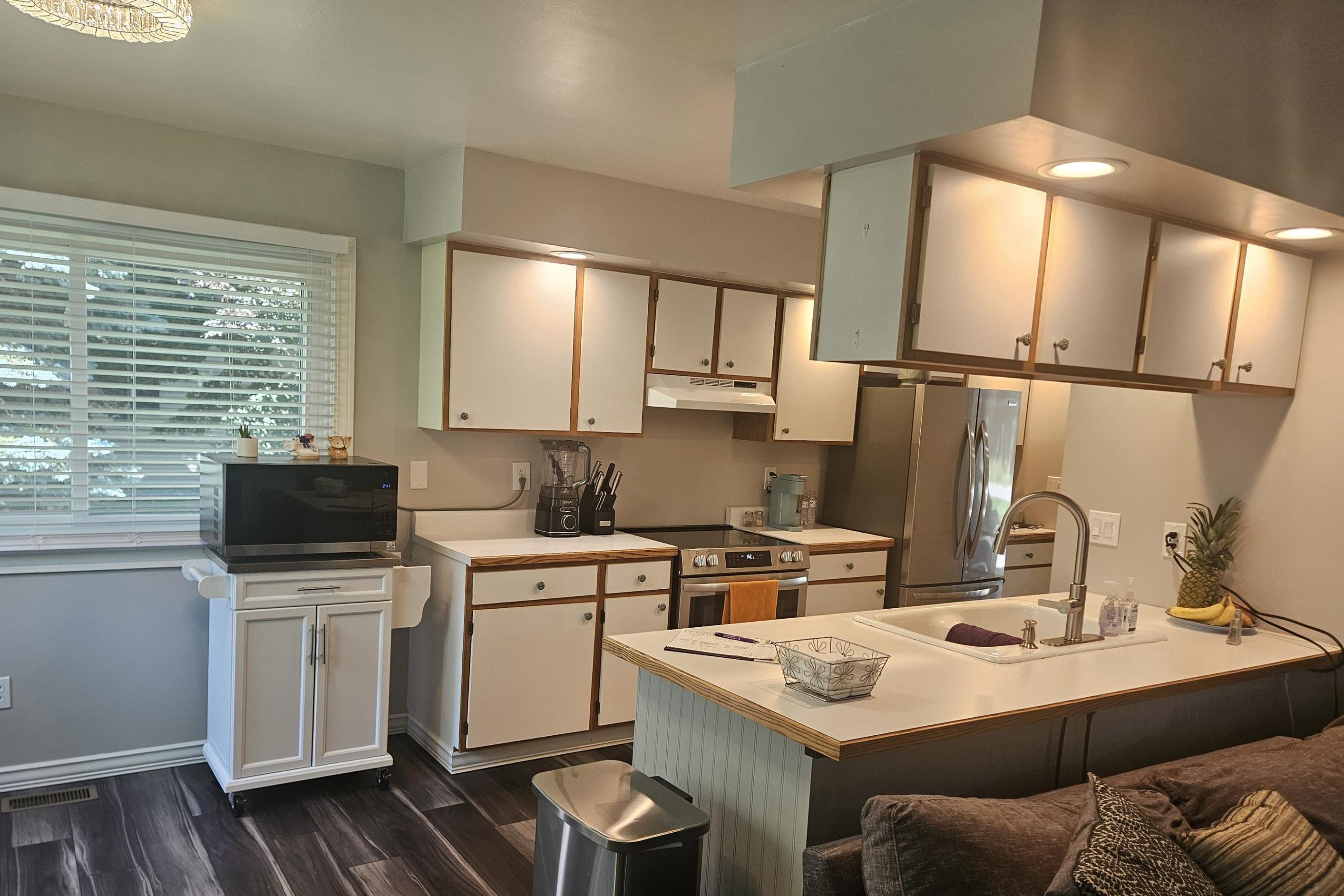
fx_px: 971
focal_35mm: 26
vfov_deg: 49.4
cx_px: 646
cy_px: 515
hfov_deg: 69.4
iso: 160
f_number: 1.8
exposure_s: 1/120
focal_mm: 5.4
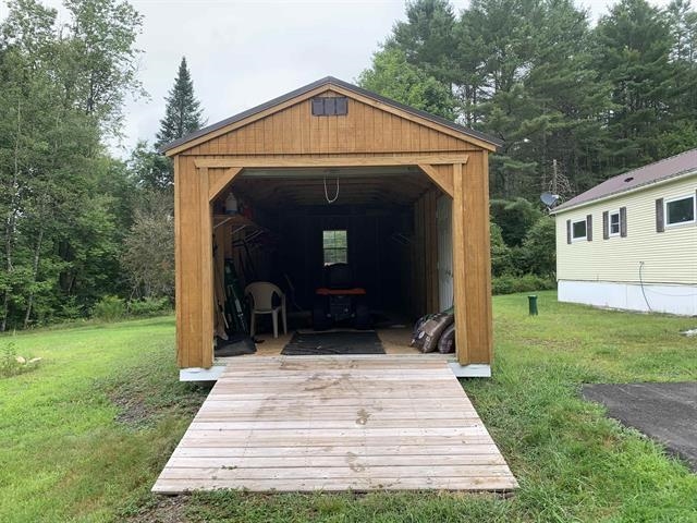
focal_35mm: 26
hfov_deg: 67.3
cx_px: 348
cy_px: 262
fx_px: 524
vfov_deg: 53.1
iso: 25
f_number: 1.8
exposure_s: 1/410
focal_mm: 4.25
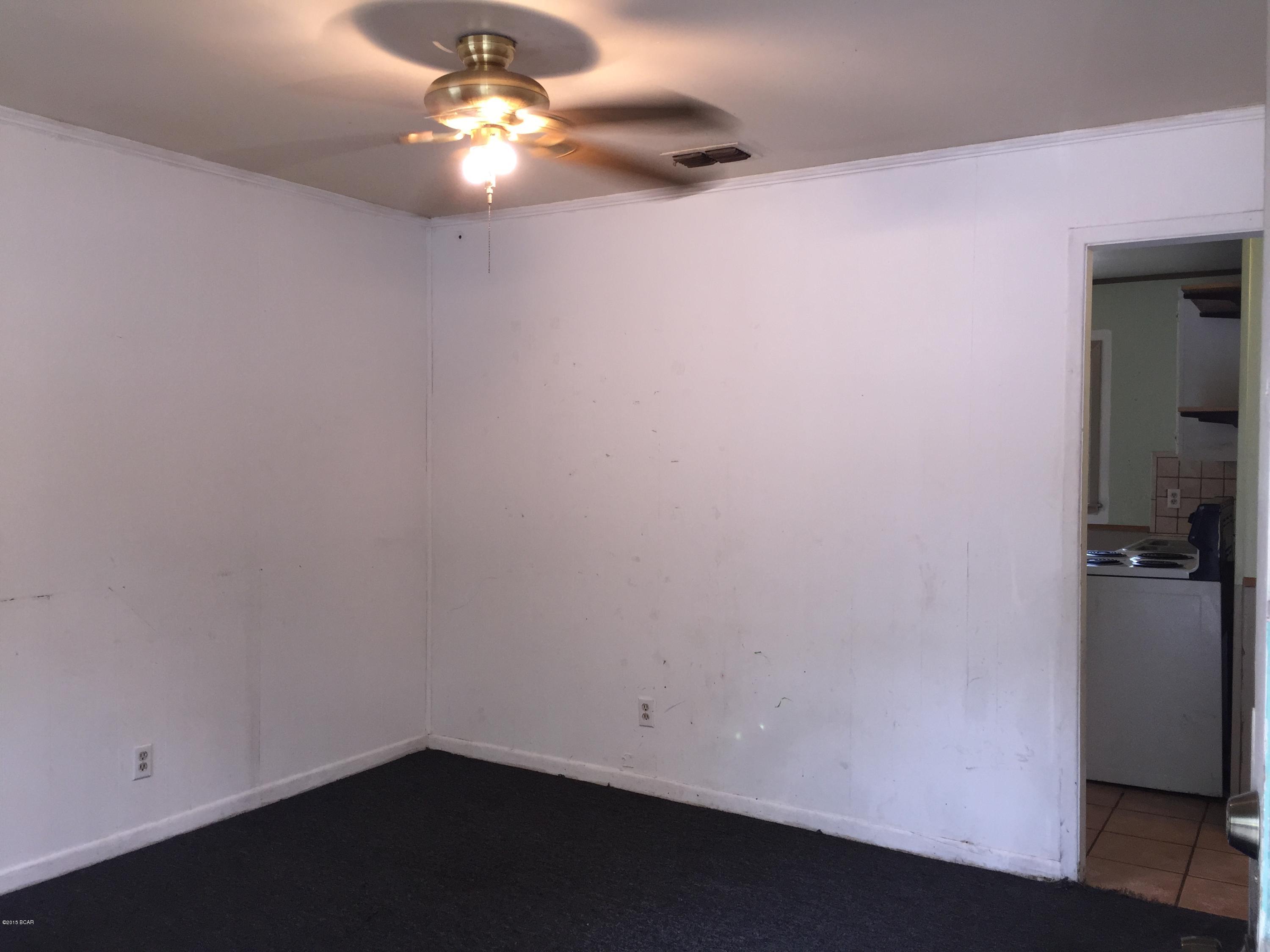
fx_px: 1064
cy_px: 476
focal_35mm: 29
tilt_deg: -1.6
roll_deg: -1.0
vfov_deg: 48.2
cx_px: 635
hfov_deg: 61.7
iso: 50
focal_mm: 4.15
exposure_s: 1/30
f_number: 2.2
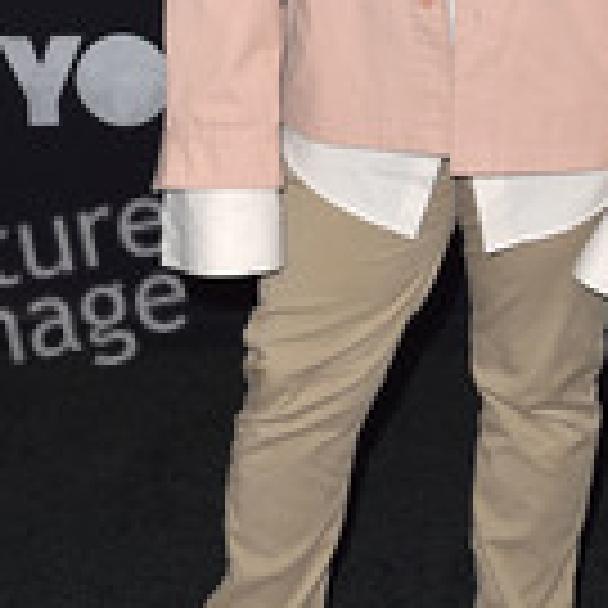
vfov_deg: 13.7
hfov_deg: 13.8
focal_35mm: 126
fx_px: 2504
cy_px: 81
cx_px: 448
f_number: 6.3
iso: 400
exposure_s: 1/250
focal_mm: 50
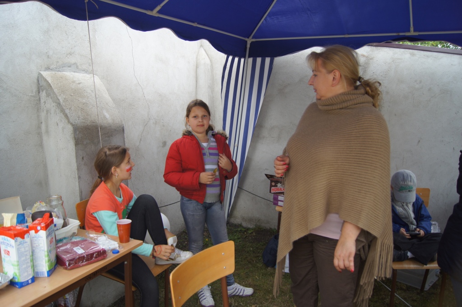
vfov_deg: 47.8
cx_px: 231
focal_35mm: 27
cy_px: 154
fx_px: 346
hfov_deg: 67.4
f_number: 4
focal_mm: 18
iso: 100
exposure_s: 1/30
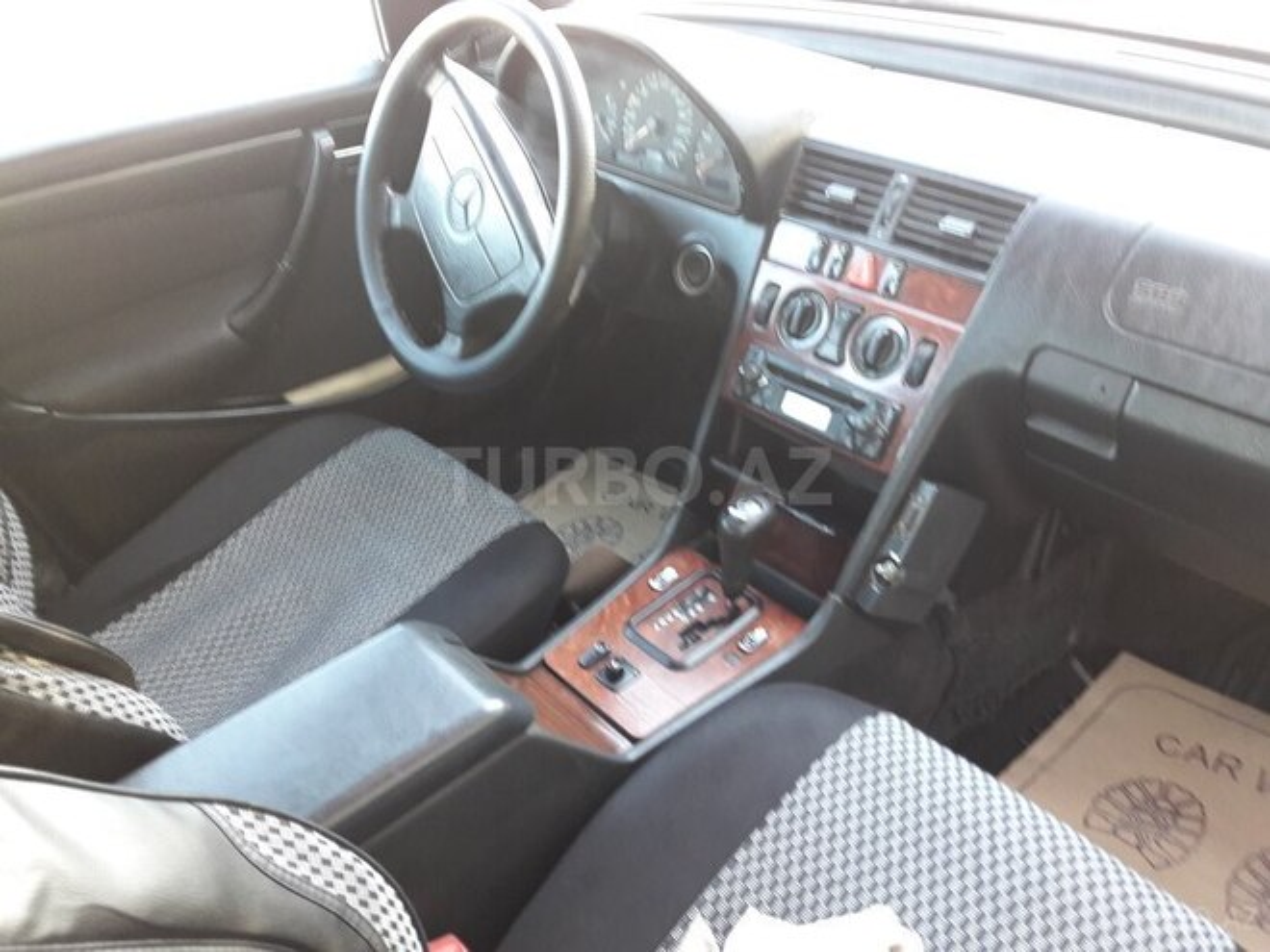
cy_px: 476
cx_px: 635
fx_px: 1027
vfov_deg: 49.7
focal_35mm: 28
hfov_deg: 63.4
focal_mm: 3.7
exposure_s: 1/20
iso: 160
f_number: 1.9
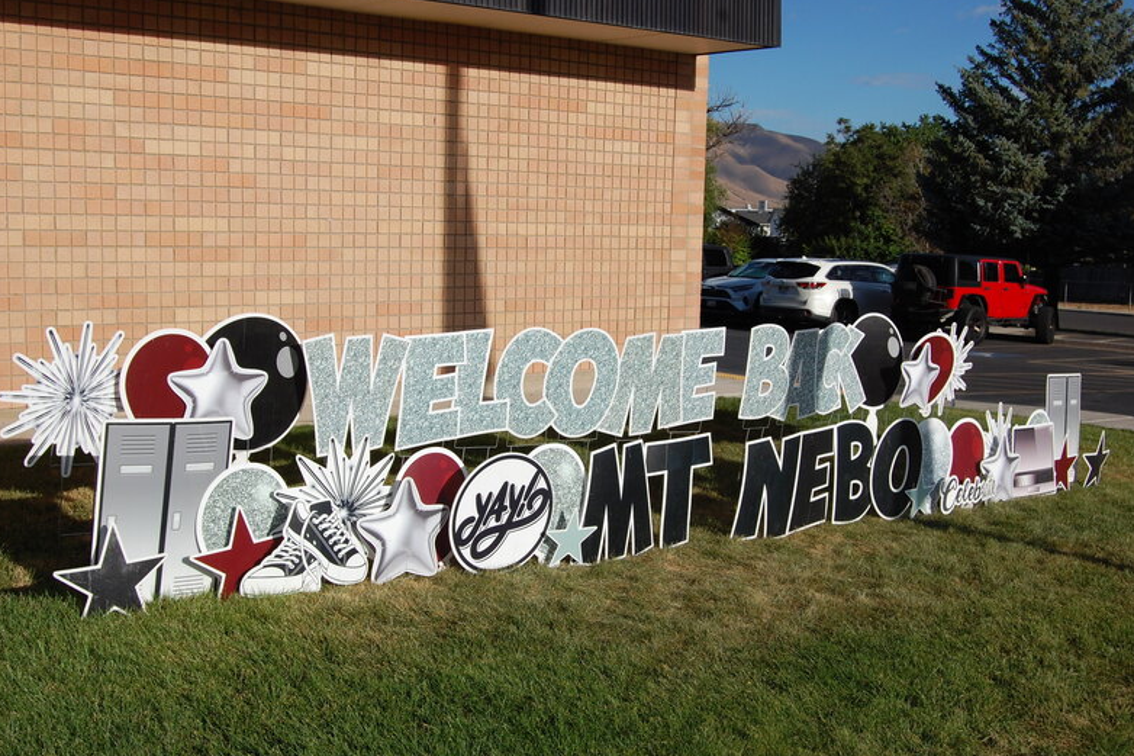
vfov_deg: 29.2
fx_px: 1449
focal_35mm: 46
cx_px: 567
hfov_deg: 42.8
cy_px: 377
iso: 200
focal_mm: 30
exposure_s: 1/500
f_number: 11
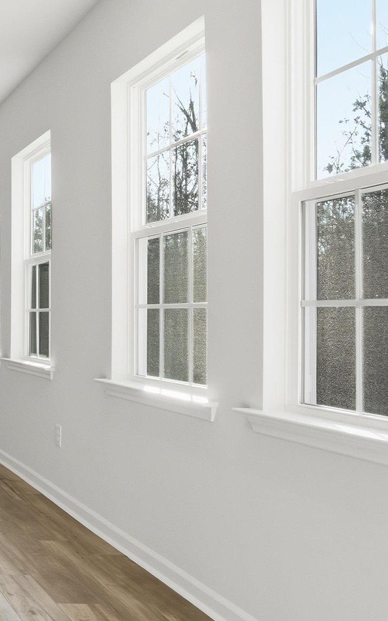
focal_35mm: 43
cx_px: -255
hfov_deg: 22.1
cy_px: 322
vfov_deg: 46.2
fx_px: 728
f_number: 11
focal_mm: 16
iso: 160
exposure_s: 1/200
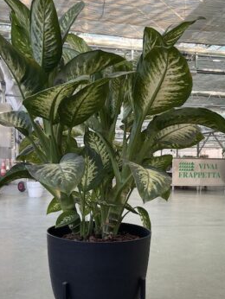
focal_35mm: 40
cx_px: 116
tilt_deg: -3.9
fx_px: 346
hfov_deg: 36.0
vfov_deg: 46.2
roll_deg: -1.3
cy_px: 192
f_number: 1.6
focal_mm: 4.2
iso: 80
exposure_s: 1/121
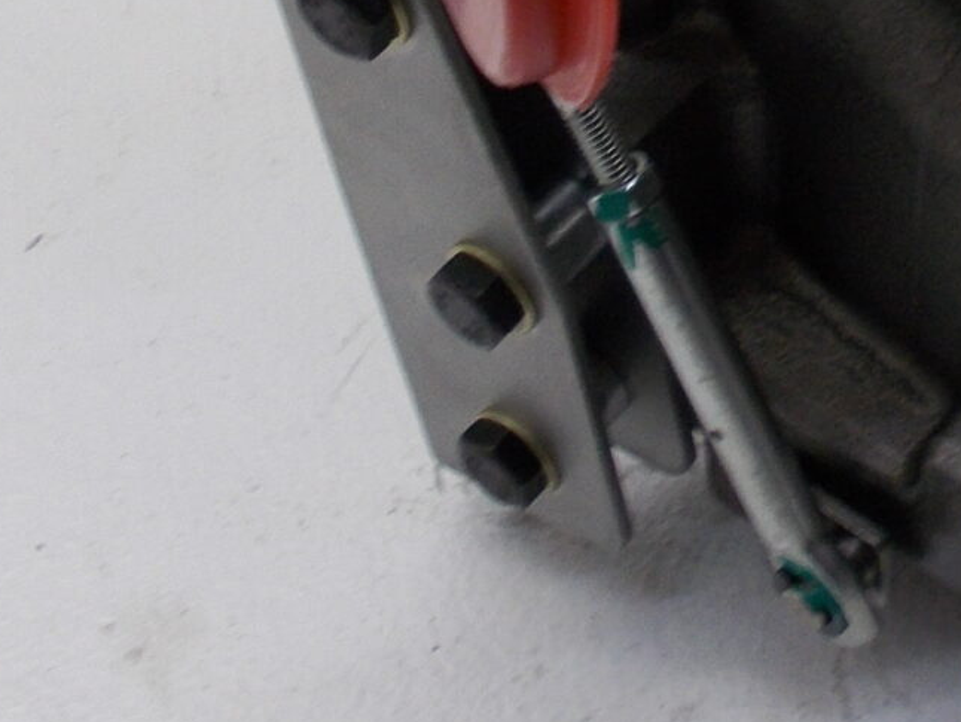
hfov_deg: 18.5
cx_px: 1001
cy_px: -234
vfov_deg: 13.8
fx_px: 2861
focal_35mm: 103
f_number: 3.2
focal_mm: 4.6
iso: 80
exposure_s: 1/25
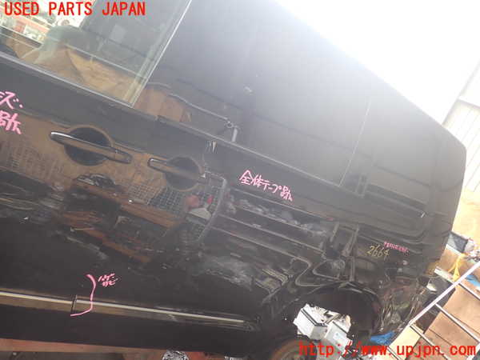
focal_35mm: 30
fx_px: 416
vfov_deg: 46.8
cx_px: 240
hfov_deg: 60.0
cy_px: 180
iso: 100
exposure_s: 1/60
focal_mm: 5.4
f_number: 2.3
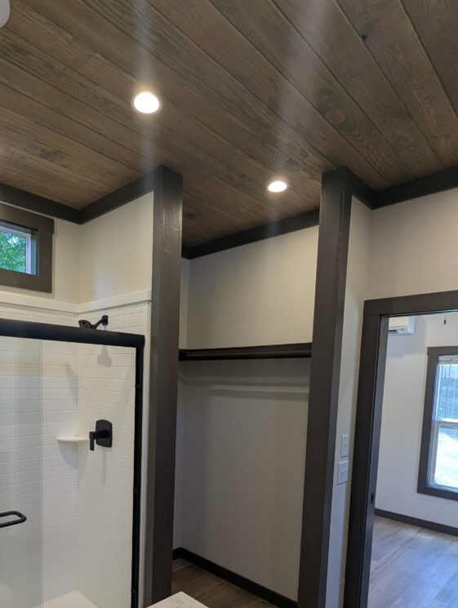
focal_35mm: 22
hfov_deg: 60.6
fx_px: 387
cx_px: 178
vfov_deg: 73.5
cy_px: 415
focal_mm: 2.35
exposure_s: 1/120
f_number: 2.2
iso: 112
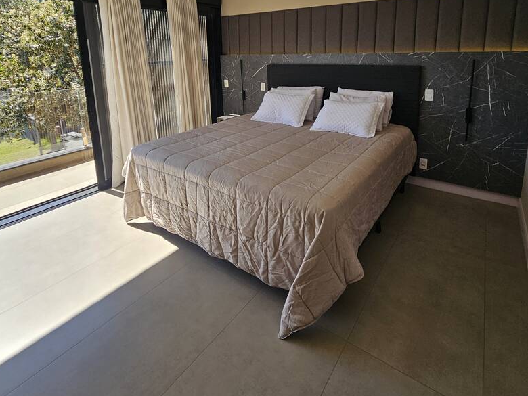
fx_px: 275
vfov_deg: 67.9
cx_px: 265
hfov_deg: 87.8
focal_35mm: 18
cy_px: 108
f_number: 2.2
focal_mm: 2.2
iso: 50
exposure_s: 1/472
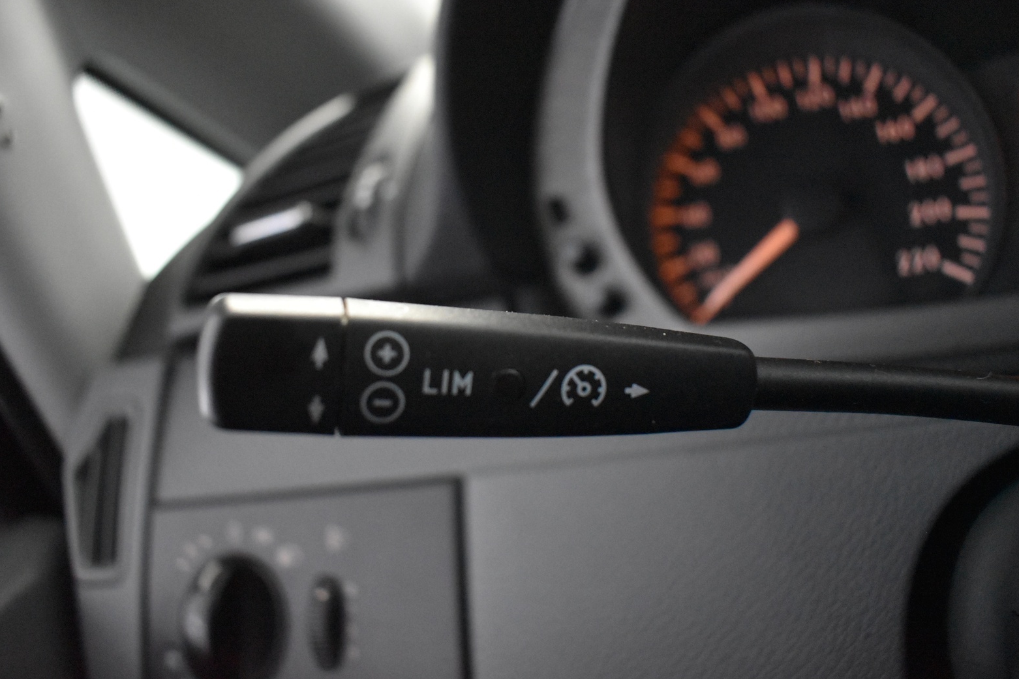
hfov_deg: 65.5
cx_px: 505
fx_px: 792
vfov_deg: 46.4
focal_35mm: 28
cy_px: 334
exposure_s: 1/60
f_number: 3.5
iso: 7200
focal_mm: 18
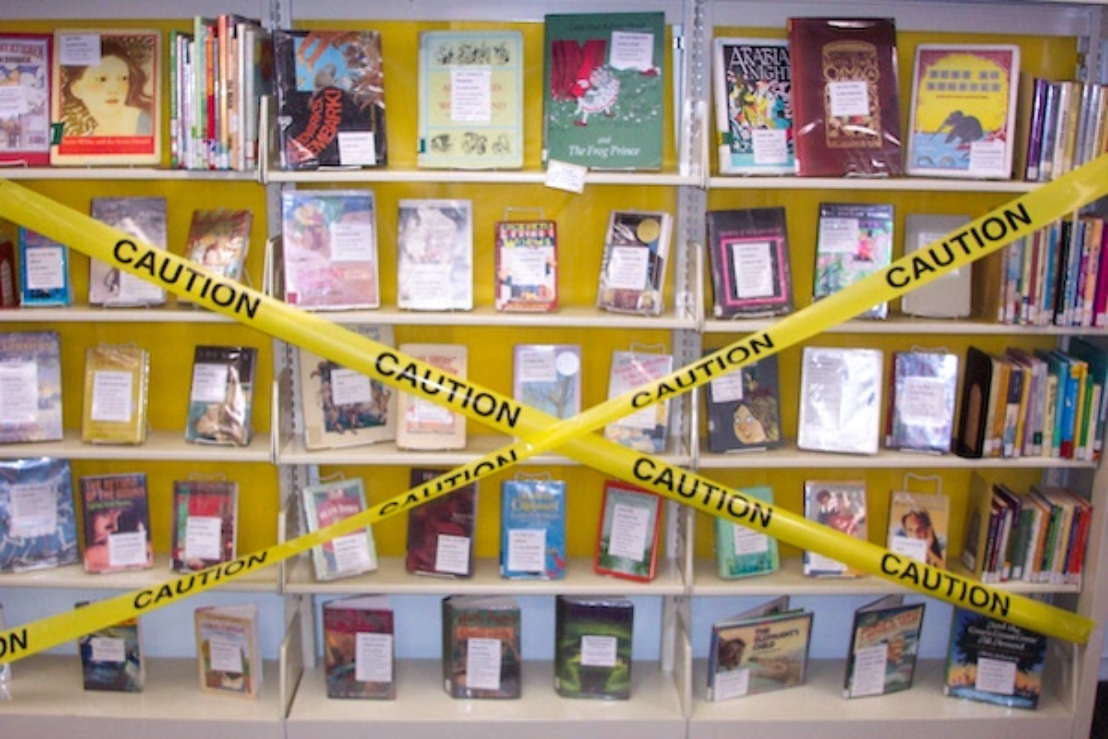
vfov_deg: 37.9
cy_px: 370
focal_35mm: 35
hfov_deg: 54.4
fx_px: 1077
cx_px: 554
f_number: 2.8
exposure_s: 1/30
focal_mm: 7.5
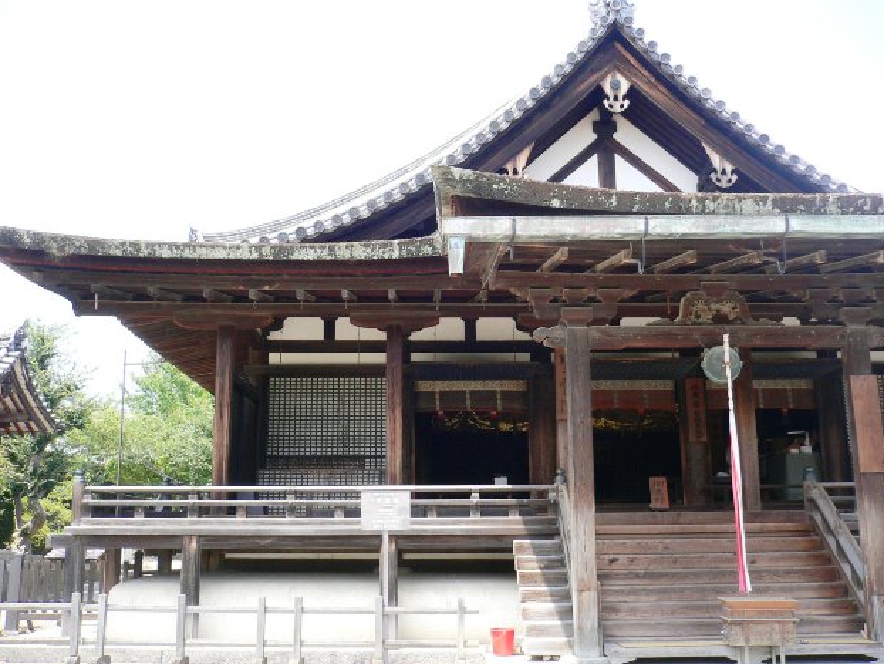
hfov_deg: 51.3
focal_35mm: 36
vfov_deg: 39.7
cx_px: 445
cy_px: 324
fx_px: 920
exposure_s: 1/250
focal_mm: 5.8
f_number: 2.8
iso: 80
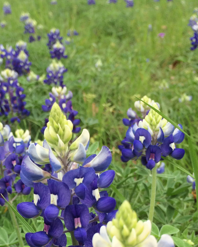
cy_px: 209
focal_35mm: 61
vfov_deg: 30.0
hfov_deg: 24.6
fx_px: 447
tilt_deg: -27.3
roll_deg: +3.7
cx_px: 42
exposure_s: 1/789
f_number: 2.2
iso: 32
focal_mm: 4.15
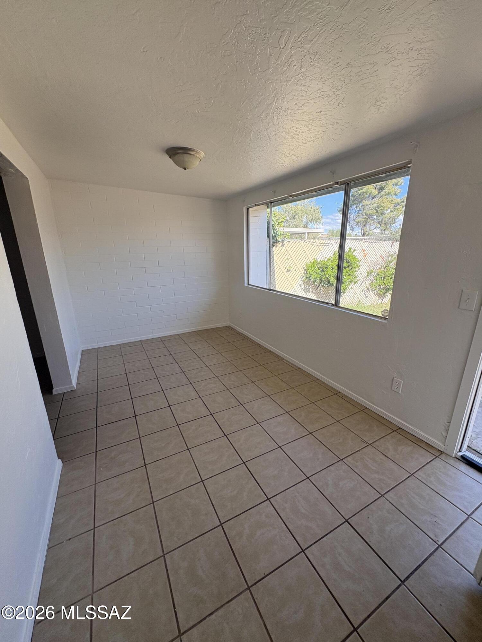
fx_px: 260
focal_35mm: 14
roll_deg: +1.0
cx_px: 241
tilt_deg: -16.0
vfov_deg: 102.1
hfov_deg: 85.7
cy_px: 321
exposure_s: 1/352
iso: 64
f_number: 2.2
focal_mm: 2.22
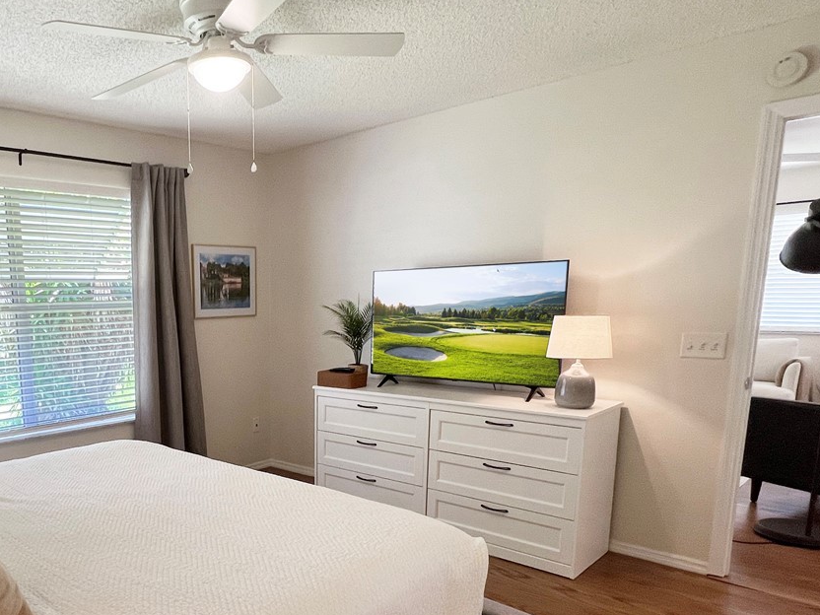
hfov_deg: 65.1
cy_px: 408
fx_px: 592
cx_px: 203
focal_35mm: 25
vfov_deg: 53.8
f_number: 1.8
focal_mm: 1.57
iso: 125
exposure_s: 1/120
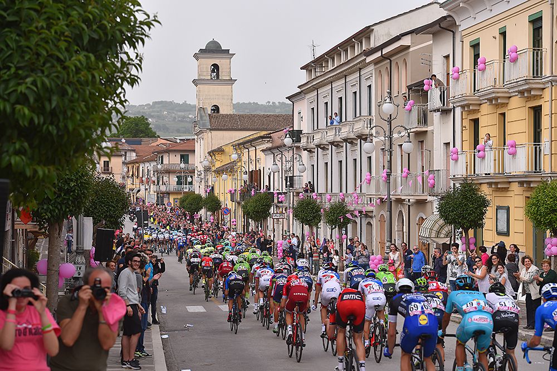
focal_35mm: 90
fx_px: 1392
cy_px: 186
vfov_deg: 15.2
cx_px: 278
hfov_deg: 22.6
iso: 320
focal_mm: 90
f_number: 5.6
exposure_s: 1/1250
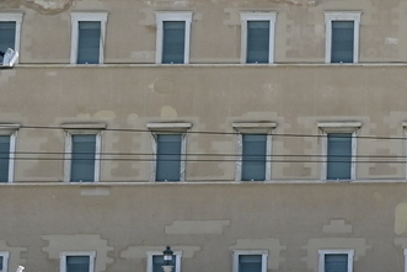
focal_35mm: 136
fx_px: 1538
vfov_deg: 10.1
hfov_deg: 13.2
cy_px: 231
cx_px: 786
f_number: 9
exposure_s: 1/800
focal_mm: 20
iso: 320
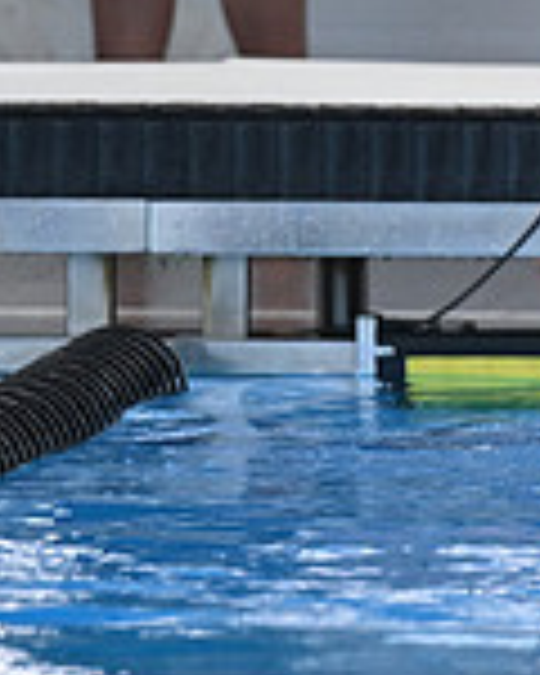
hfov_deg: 1.4
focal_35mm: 1087
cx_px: 1264
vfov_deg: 1.8
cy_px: -74
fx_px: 21715
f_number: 2.8
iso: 640
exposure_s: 1/500
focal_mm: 200
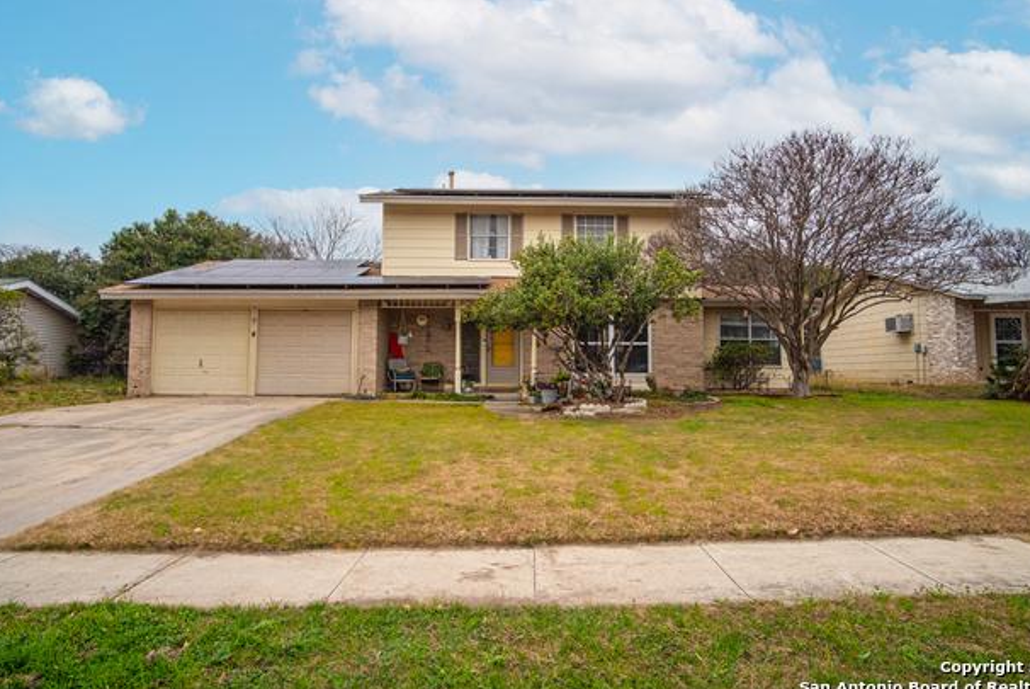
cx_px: 532
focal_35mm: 19
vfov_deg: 64.6
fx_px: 544
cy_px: 334
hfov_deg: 86.8
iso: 200
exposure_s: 1/125
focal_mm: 12
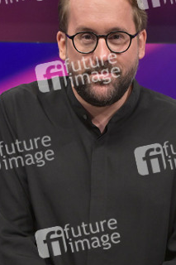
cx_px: 102
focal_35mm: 60
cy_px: 114
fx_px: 440
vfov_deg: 33.4
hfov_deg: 22.6
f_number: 6.3
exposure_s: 1/200
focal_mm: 48
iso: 2500
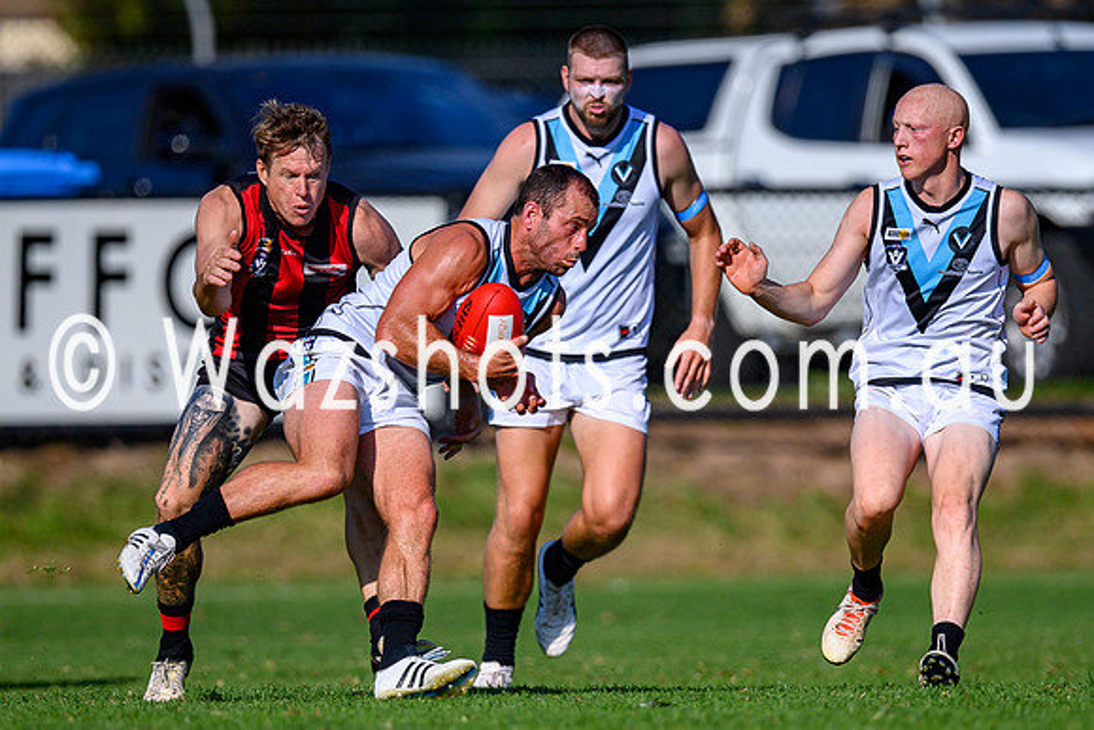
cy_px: 473
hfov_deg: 2.4
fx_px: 26487
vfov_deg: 1.6
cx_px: 601
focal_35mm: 871
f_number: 4
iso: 140
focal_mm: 500
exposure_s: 1/2500
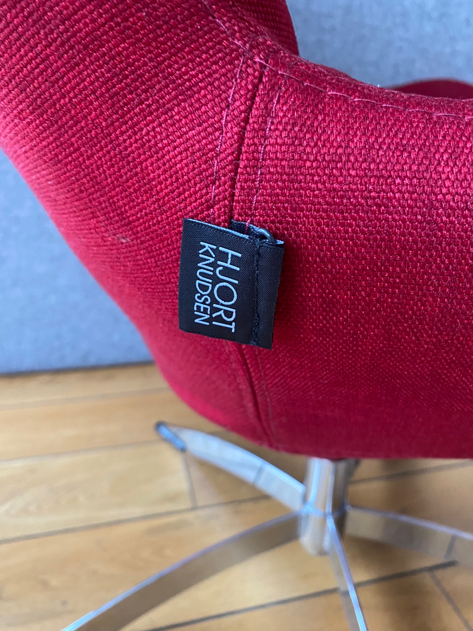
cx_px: 236
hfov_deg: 54.9
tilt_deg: -20.6
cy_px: 316
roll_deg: -2.0
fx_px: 455
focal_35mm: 25
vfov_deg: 69.4
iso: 320
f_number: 1.8
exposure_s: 1/60
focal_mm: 4.25
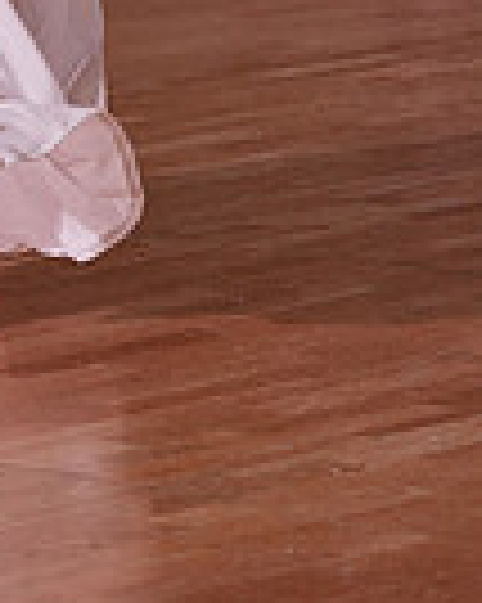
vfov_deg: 6.7
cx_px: -385
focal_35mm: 284
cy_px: -441
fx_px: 5070
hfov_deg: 5.4
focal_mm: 70
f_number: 4
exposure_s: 1/500
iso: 1000
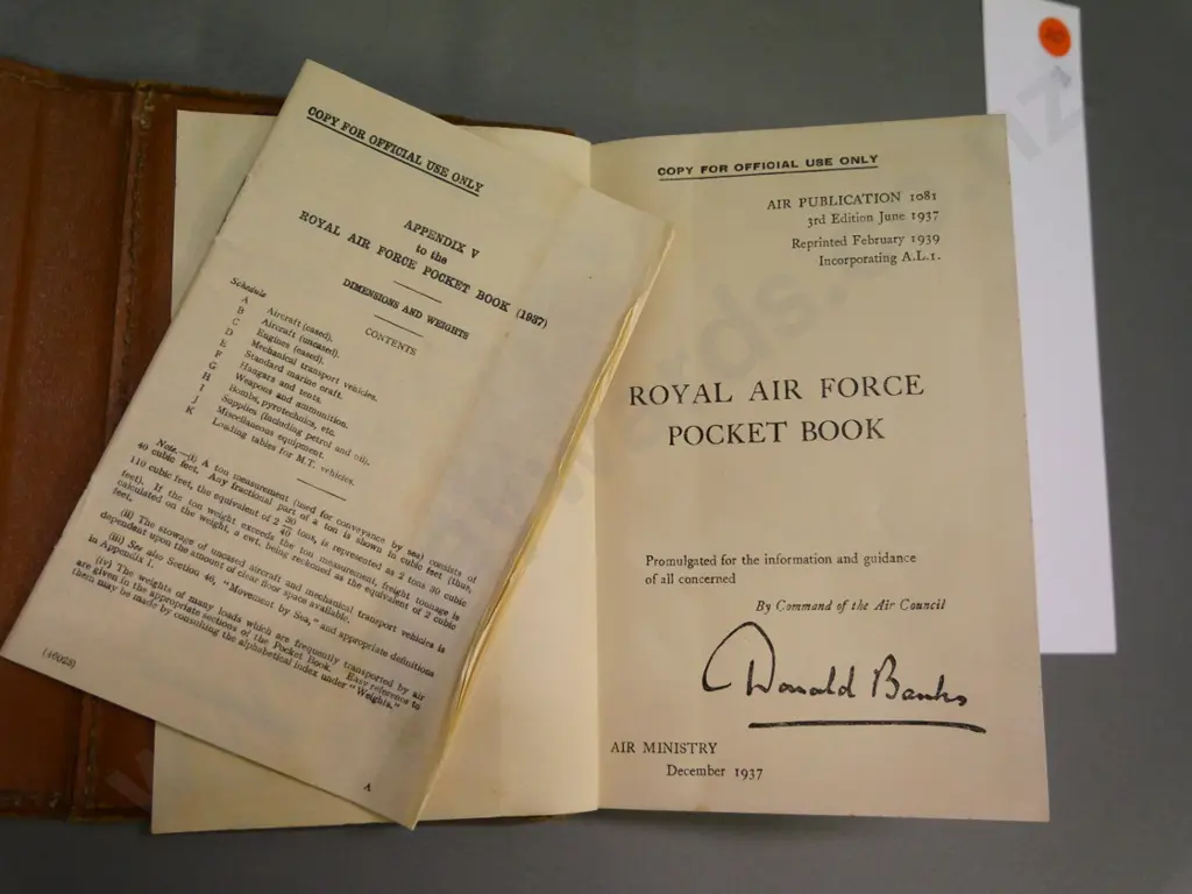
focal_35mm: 30
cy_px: 447
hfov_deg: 60.0
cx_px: 596
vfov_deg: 46.8
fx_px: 1033
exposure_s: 1/400
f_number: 3.7
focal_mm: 15
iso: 3200
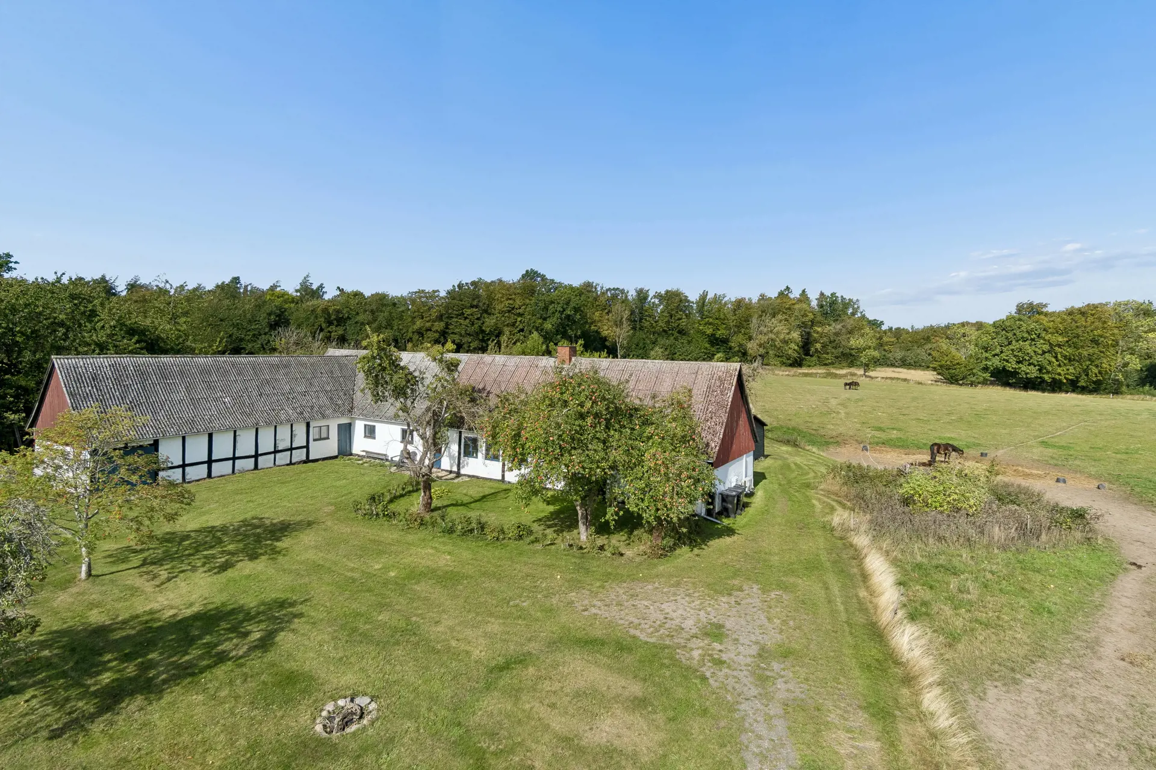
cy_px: 385
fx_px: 578
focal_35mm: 18
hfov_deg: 90.0
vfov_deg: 67.4
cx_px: 578
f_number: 8
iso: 200
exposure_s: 1/1000
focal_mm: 12
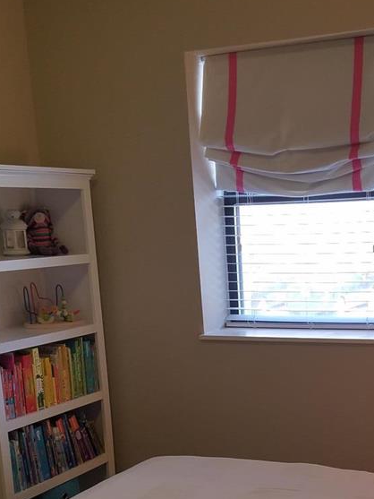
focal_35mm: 56
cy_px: 439
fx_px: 806
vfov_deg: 32.8
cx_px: 296
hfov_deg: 25.7
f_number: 1.7
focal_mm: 4.2
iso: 64
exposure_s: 1/60
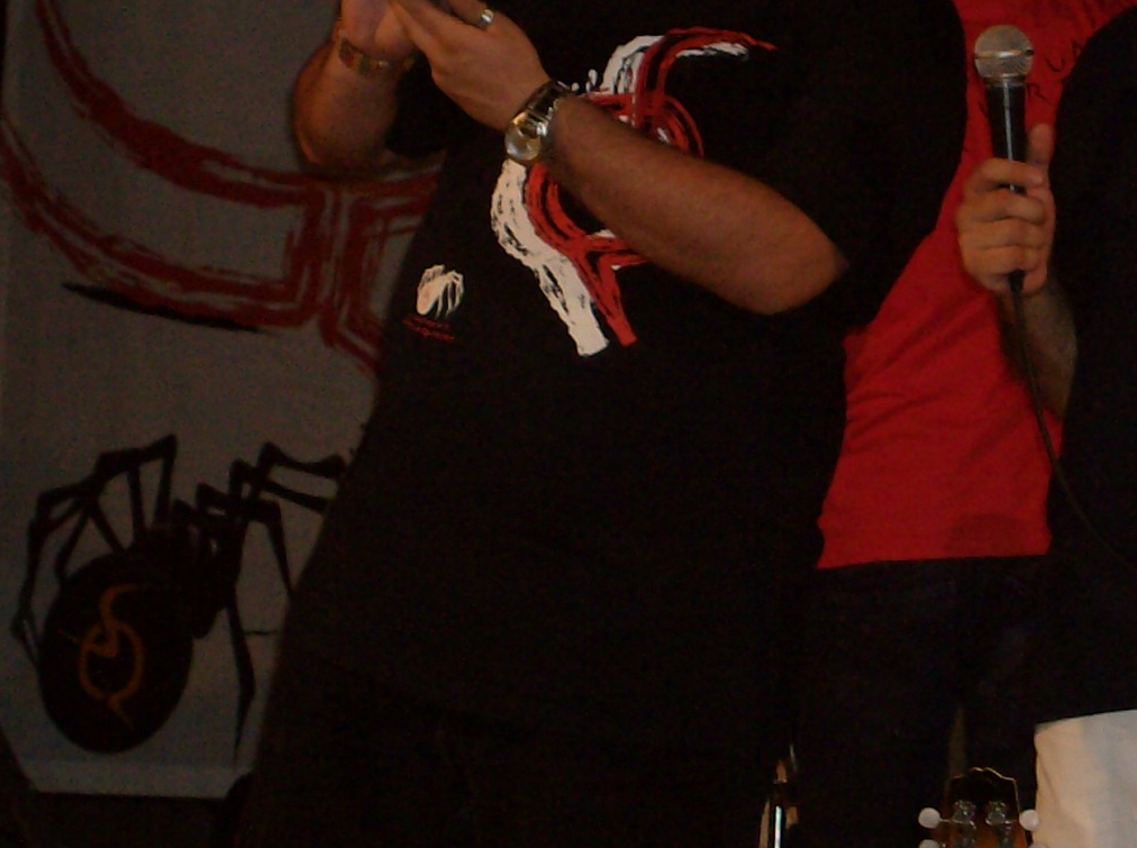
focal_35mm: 222
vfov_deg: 6.7
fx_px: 7278
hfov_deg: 8.9
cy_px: 216
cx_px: 722
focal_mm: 18
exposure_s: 1/125
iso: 200
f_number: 4.8
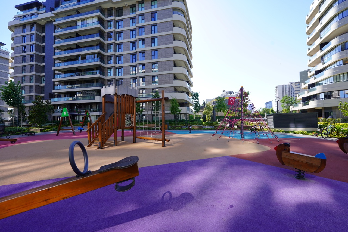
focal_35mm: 14
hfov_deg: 104.3
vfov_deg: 81.2
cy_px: 116
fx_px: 135
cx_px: 174
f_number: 8
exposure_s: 1/125
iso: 100
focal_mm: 14
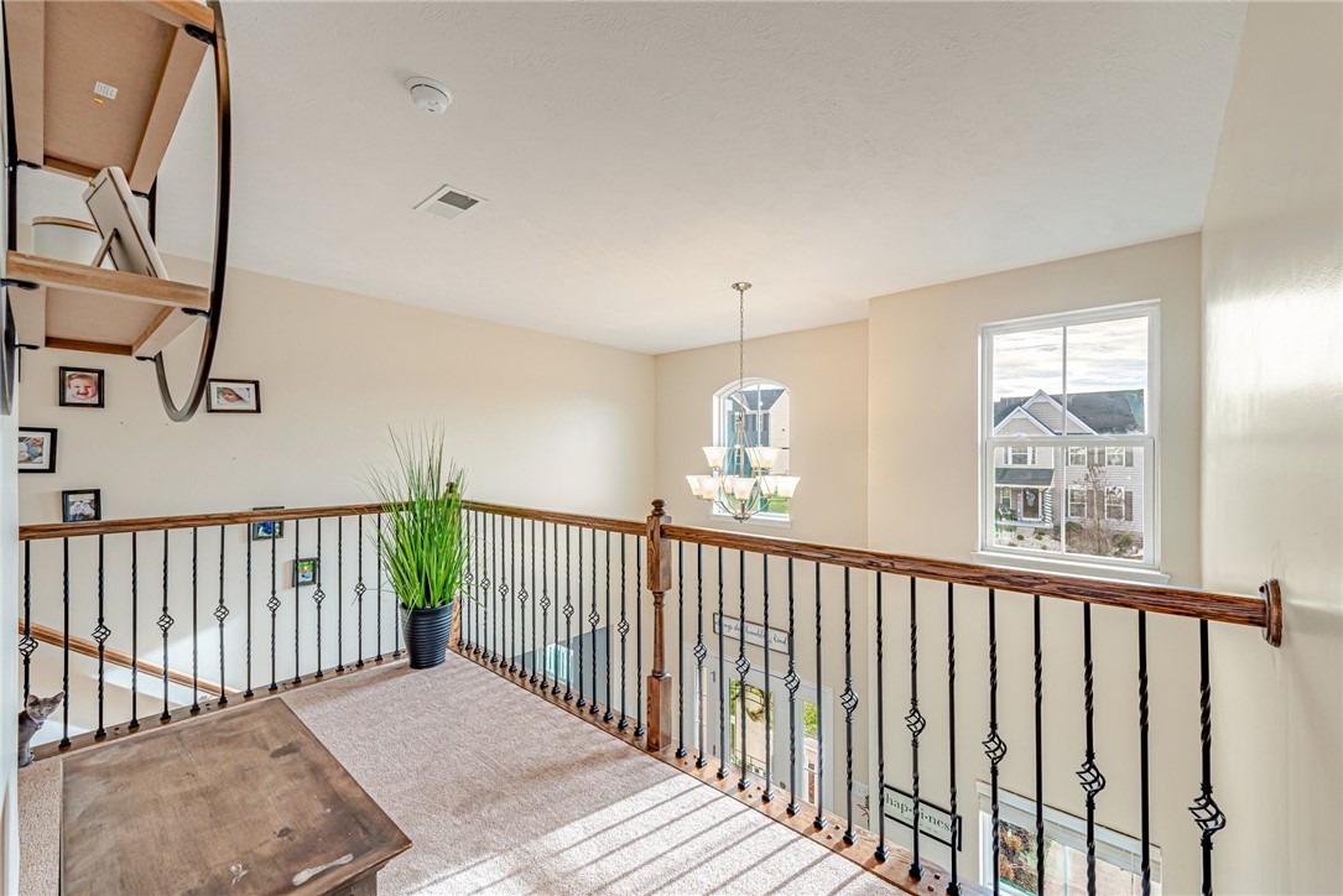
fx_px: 522
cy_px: 448
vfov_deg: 81.2
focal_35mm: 14
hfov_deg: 104.2
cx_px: 672
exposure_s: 1/80
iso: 50
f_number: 11
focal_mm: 14
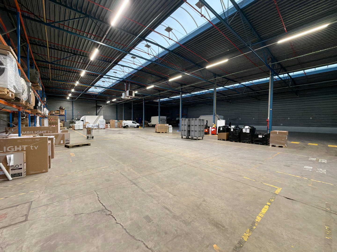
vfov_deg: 85.7
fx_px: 136
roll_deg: -0.6
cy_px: 126
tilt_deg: -2.3
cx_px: 168
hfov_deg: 102.1
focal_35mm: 14
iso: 400
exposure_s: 1/60
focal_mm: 2.22
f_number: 2.2
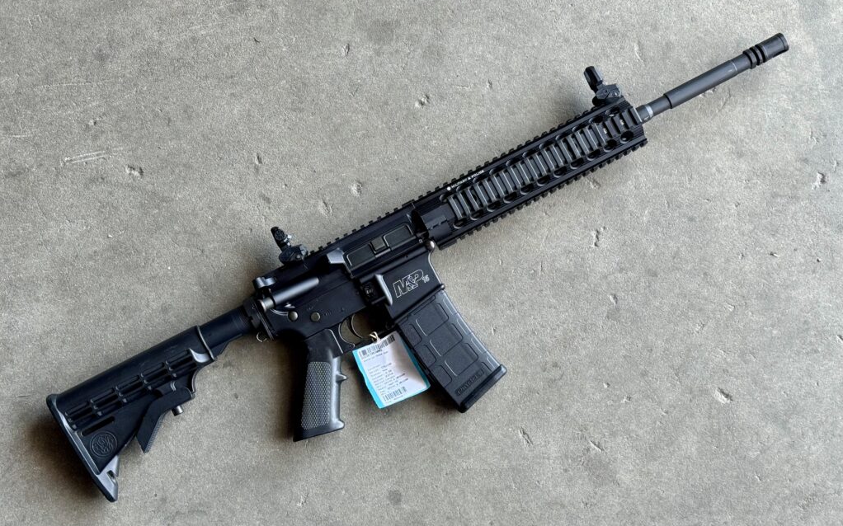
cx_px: 422
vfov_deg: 25.3
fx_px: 1171
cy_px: 243
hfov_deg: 39.6
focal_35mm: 51
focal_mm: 6.76
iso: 50
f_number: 1.78
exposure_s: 1/121
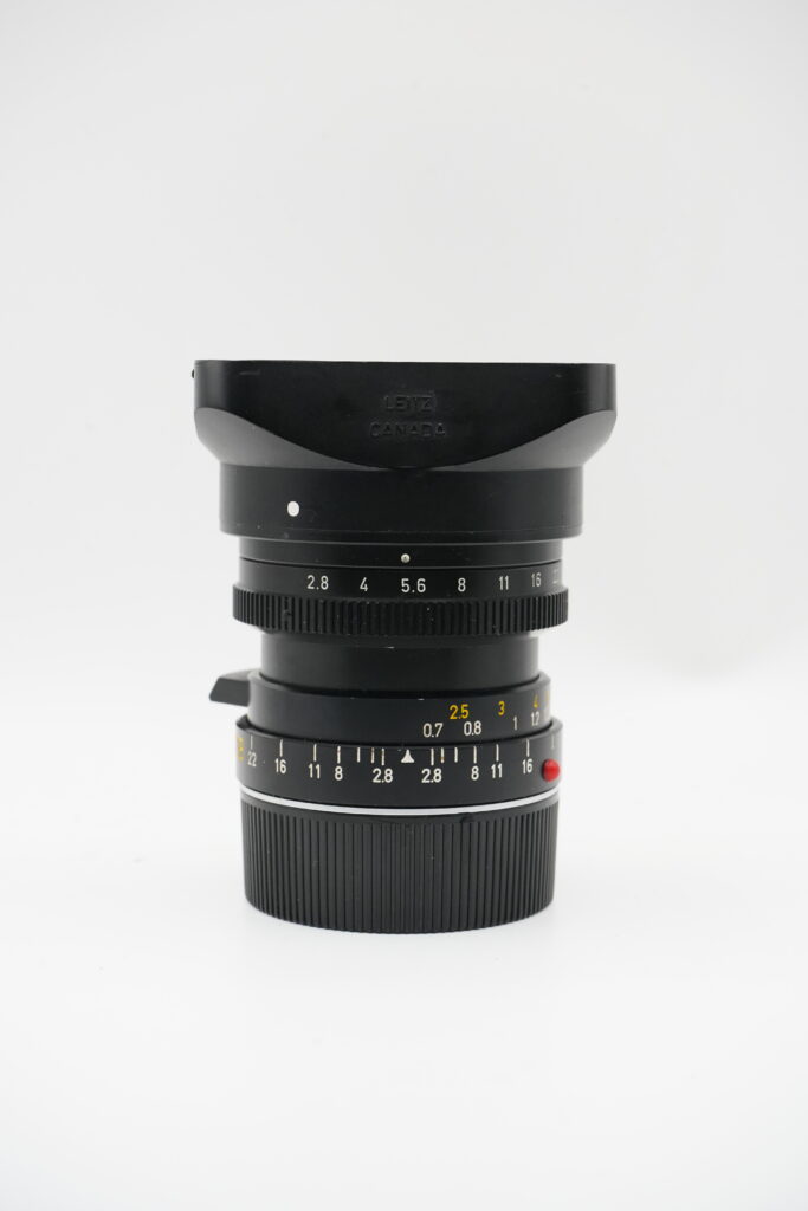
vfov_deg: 34.5
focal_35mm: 58
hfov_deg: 23.4
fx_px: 1952
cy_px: 606
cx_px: 404
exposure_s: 1/125
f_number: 11
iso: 3200
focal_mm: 58
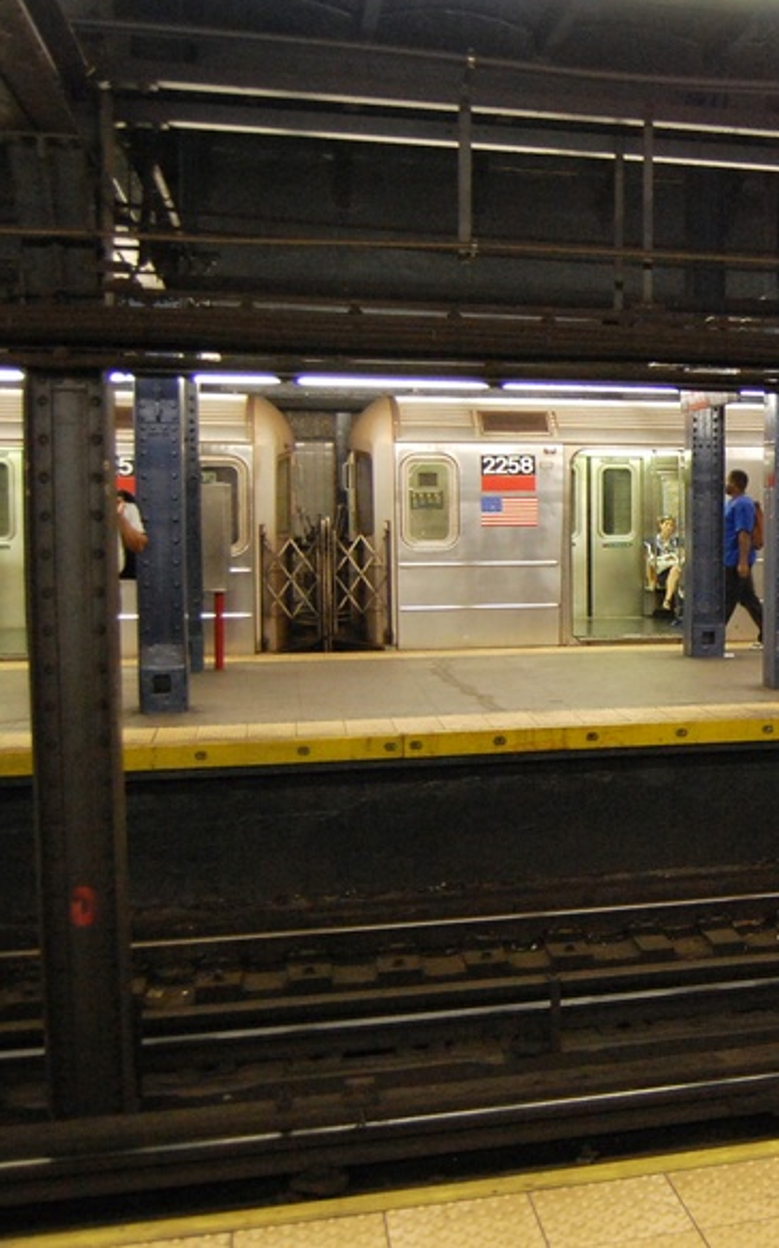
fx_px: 1522
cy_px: 610
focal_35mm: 45
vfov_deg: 44.6
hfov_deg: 26.4
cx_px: 858
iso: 1600
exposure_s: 1/50
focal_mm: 19
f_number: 3.5
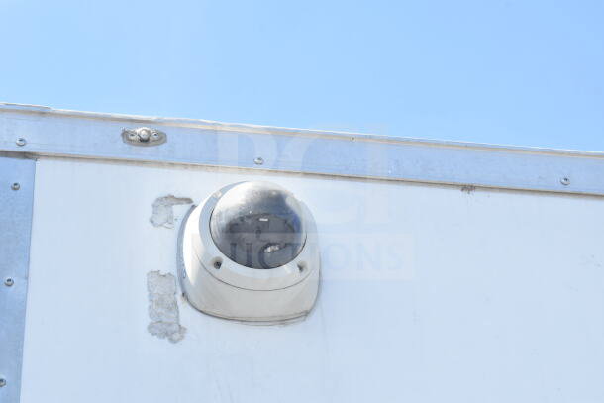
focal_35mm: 82
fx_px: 1384
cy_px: 202
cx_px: 302
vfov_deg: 16.6
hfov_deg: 24.6
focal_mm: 55
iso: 1600
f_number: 13
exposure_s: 1/640
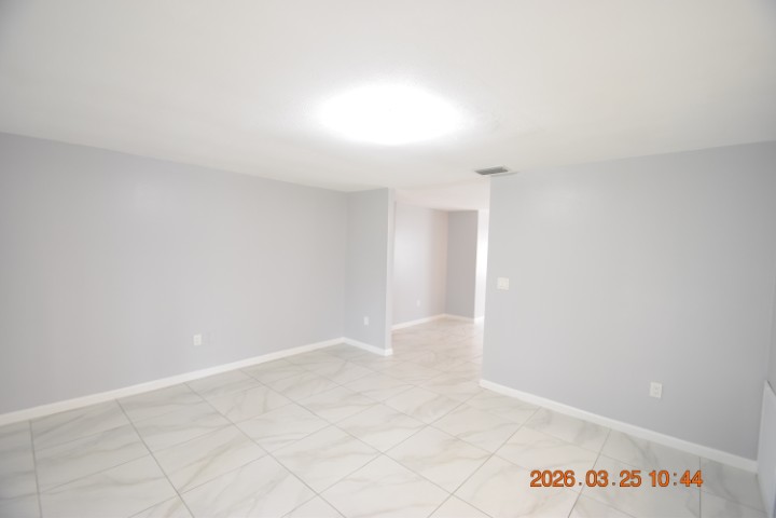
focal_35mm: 15
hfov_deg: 100.4
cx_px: 388
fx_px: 323
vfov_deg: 77.3
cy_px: 259
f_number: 3.5
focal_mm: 10
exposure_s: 1/45
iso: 800
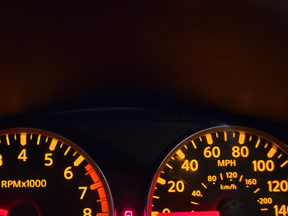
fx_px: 349
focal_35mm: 42
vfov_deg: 33.5
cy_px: 168
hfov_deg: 44.3
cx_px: 103
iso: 640
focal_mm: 5.4
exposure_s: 1/24
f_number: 1.8
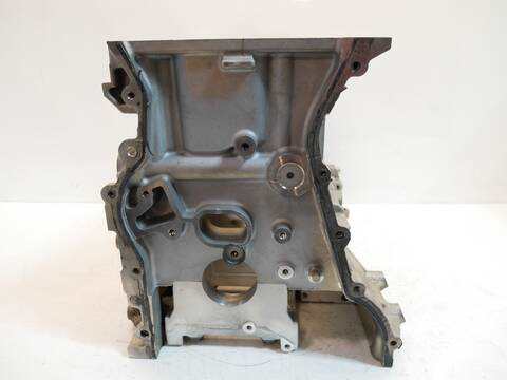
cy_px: 190
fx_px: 352
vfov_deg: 56.8
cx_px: 254
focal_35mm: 24
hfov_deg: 71.6
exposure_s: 1/60
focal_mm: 12
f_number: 3.5
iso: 400
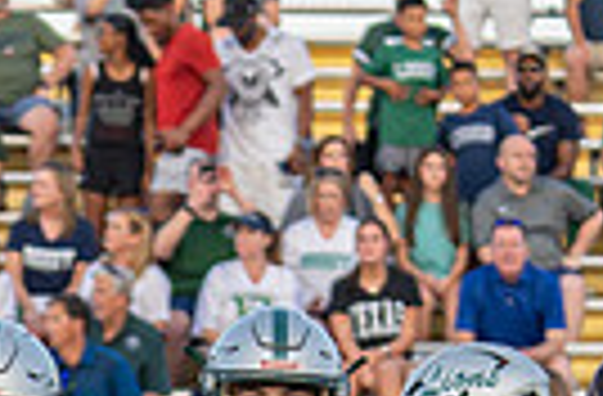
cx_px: -264
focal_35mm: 312
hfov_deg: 6.6
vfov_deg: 4.3
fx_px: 5202
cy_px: 775
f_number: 2.8
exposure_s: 1/320
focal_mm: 70
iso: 200
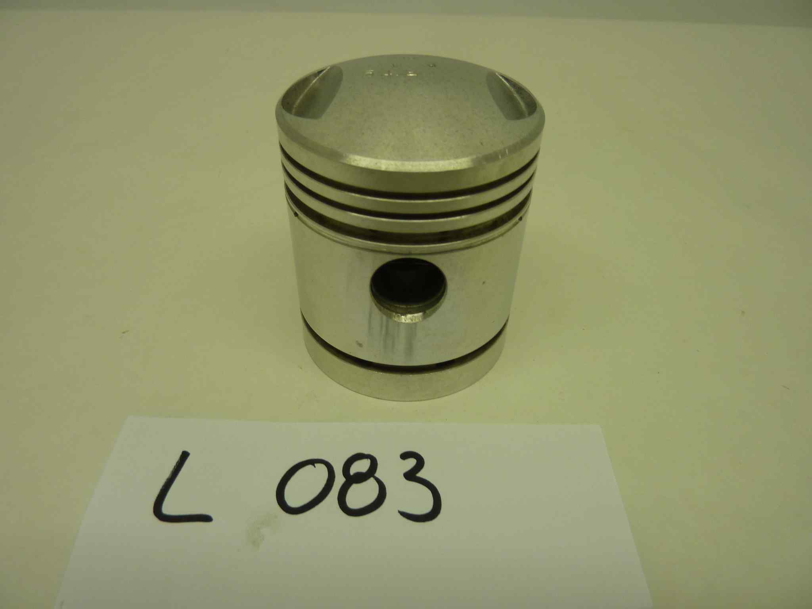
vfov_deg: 54.9
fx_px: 586
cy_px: 304
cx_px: 406
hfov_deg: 69.4
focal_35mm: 25
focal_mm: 4.1
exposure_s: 1/60
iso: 80
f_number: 3.3
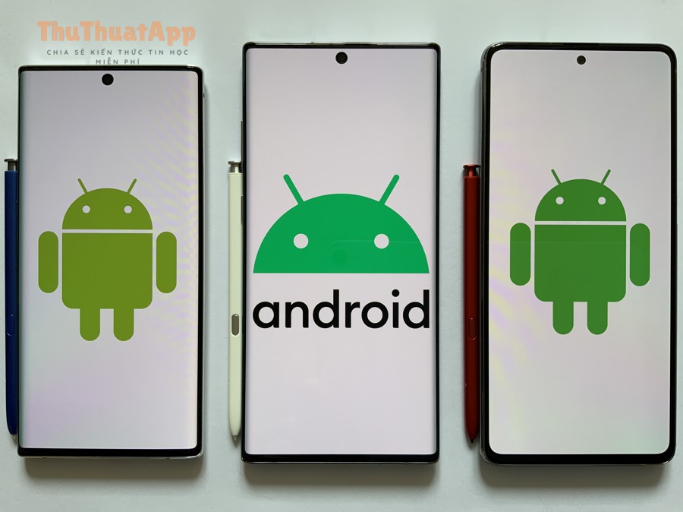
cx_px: 342
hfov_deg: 61.7
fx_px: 572
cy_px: 256
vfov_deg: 48.2
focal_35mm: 29
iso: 16
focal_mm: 3
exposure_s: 1/120
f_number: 1.8
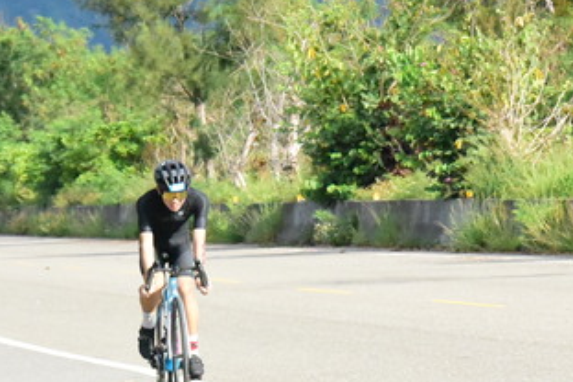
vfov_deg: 3.8
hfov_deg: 5.7
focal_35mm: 363
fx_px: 5777
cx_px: 209
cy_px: 216
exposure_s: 1/4000
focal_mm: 145
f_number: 16
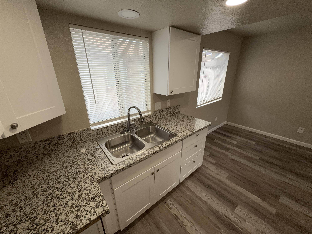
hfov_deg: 102.1
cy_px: 117
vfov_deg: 85.7
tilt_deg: -20.7
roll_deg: +0.9
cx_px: 156
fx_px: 126
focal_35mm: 14
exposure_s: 1/128
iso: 50
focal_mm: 2.22
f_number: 2.2
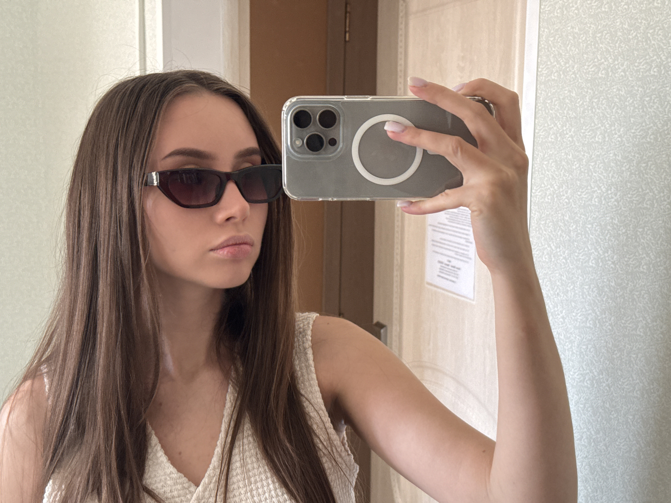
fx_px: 930
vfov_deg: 30.3
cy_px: 252
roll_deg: -0.4
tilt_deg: -7.2
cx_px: 336
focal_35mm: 48
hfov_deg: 39.7
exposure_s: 1/40
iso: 400
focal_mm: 6.76
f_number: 1.78
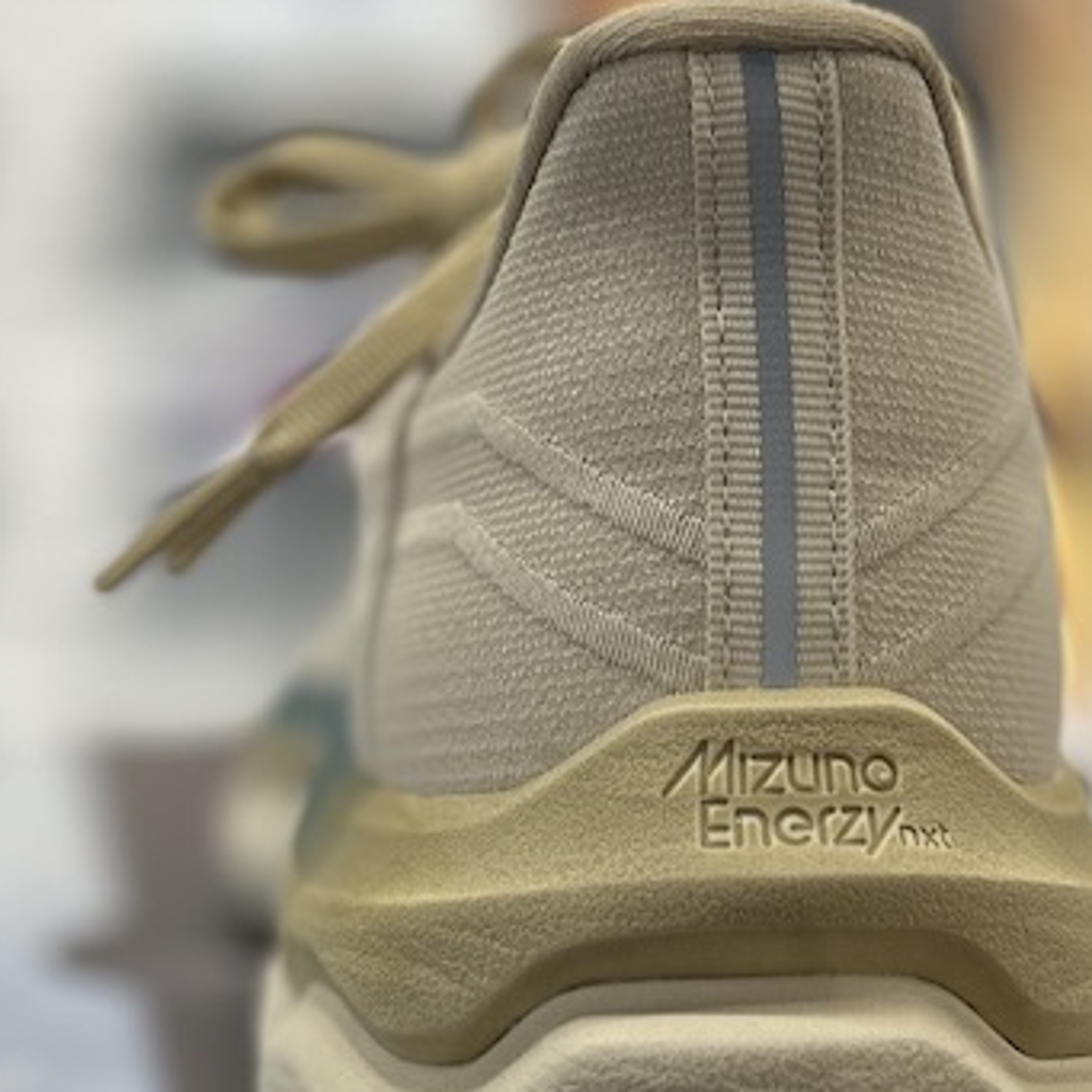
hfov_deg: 24.9
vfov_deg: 25.0
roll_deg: +0.8
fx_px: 2463
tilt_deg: -3.3
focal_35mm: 69
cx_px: 724
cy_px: 490
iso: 64
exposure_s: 1/100
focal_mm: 5.7
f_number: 1.5
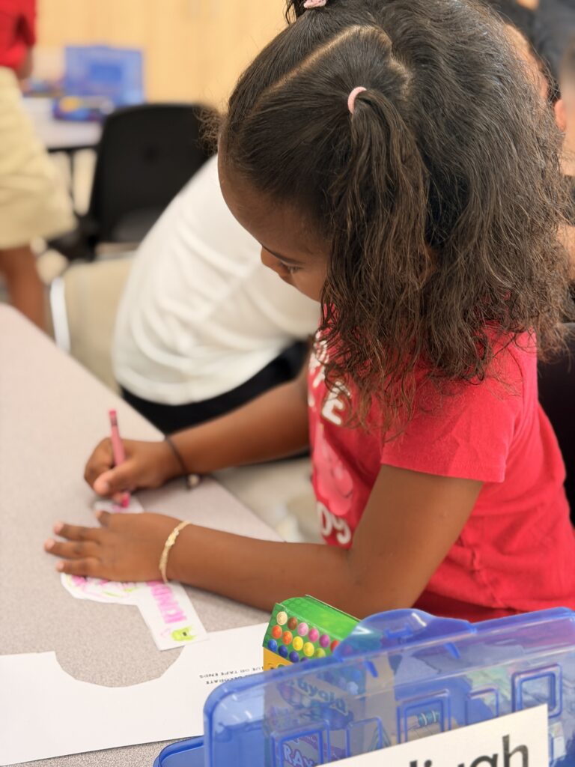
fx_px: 1063
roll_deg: -1.5
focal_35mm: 48
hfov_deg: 30.3
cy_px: 384
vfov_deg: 39.7
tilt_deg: -24.7
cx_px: 288
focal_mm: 6.76
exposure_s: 1/120
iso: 80
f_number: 1.78
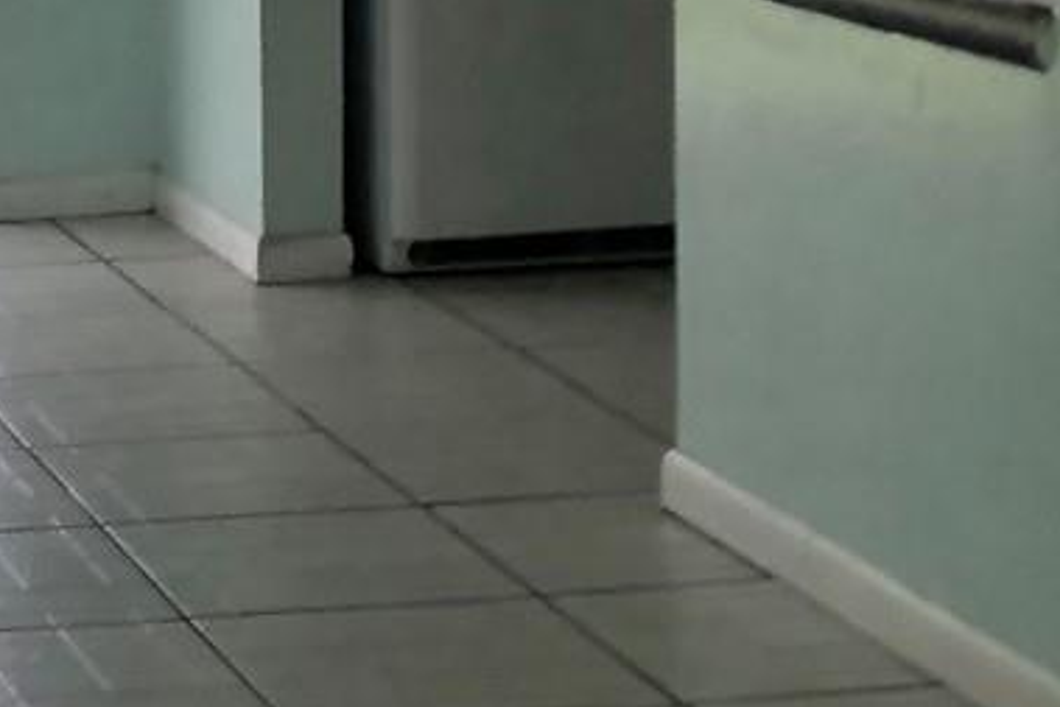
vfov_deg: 11.2
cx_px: -548
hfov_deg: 15.3
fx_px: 3623
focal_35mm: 123
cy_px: 288
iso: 20
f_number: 1.8
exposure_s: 1/183
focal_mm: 3.99
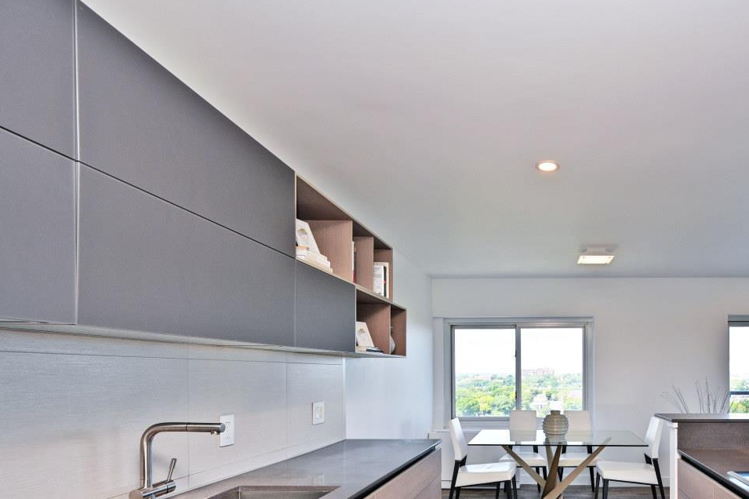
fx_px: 458
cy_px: 377
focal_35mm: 22
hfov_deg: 73.9
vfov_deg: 54.4
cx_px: 547
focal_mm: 14
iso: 140
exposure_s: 1/125
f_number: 5.6
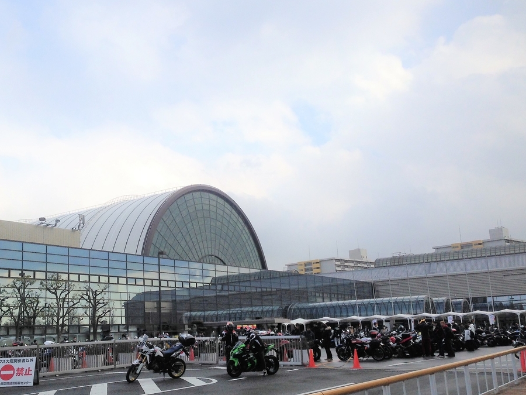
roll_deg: -1.0
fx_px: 669
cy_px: 211
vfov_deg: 32.9
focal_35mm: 44
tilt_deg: +12.1
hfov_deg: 42.5
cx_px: 182
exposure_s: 1/2169
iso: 50
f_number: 2.4
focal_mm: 4.12
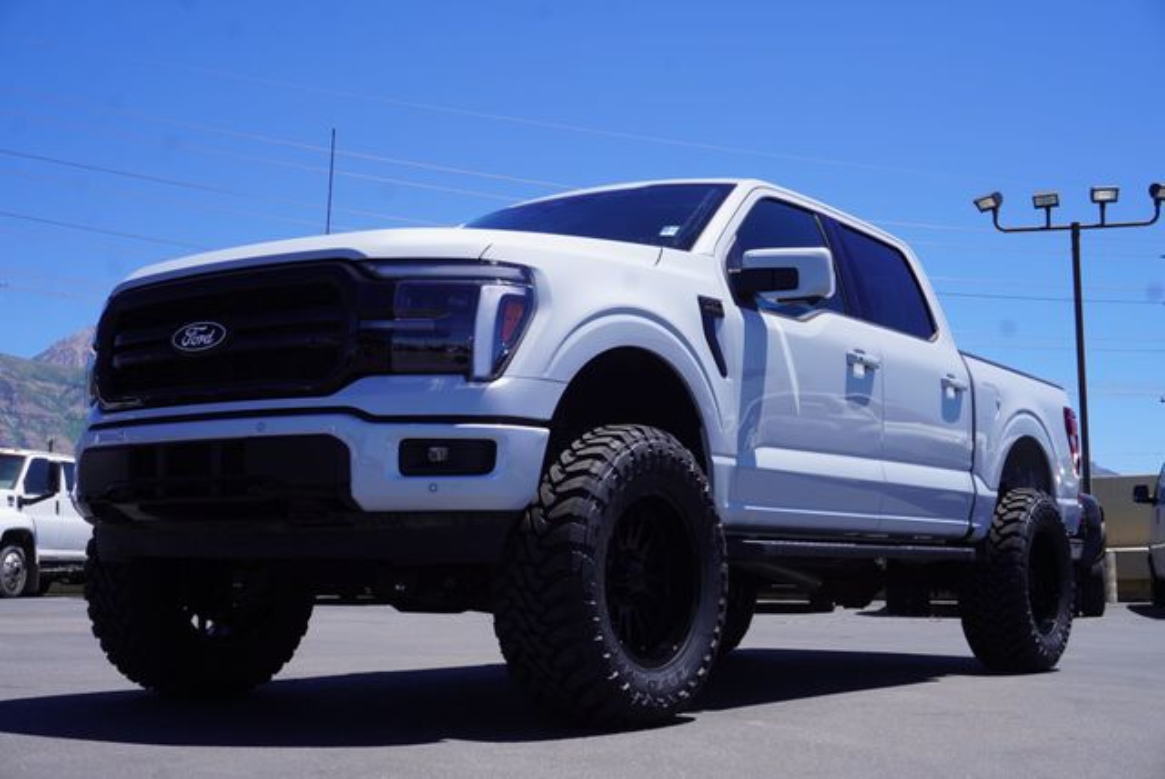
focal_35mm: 46
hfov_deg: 42.3
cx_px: 582
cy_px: 390
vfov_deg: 29.0
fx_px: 1506
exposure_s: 1/160
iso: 100
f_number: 11
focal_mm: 31
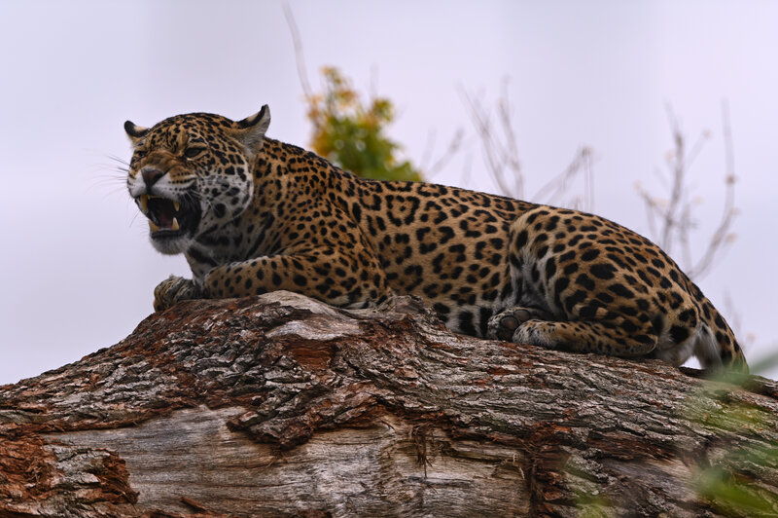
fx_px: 7342
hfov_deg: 6.1
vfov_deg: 4.0
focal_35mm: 340
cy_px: 259
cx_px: 389
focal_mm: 340
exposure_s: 1/60
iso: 110
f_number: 8
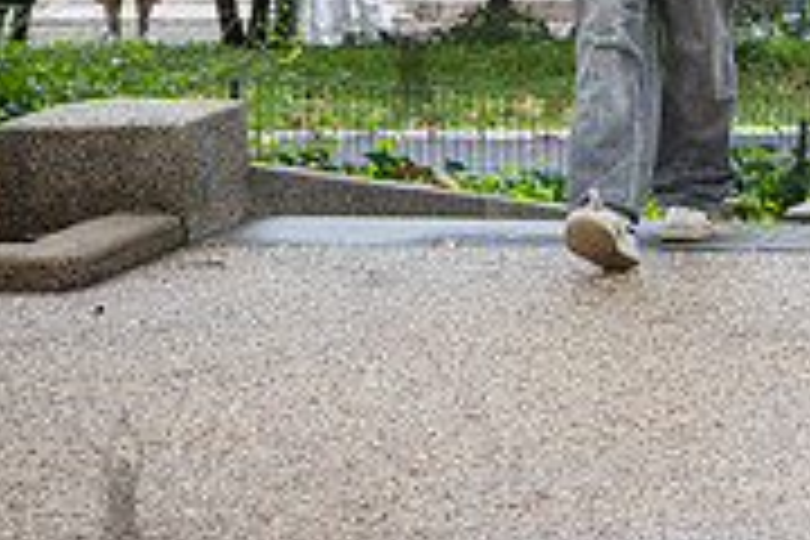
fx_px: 5805
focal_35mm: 258
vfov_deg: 5.3
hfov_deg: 7.9
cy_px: -169
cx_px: 990
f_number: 4.5
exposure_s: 1/125
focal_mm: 80
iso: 1250
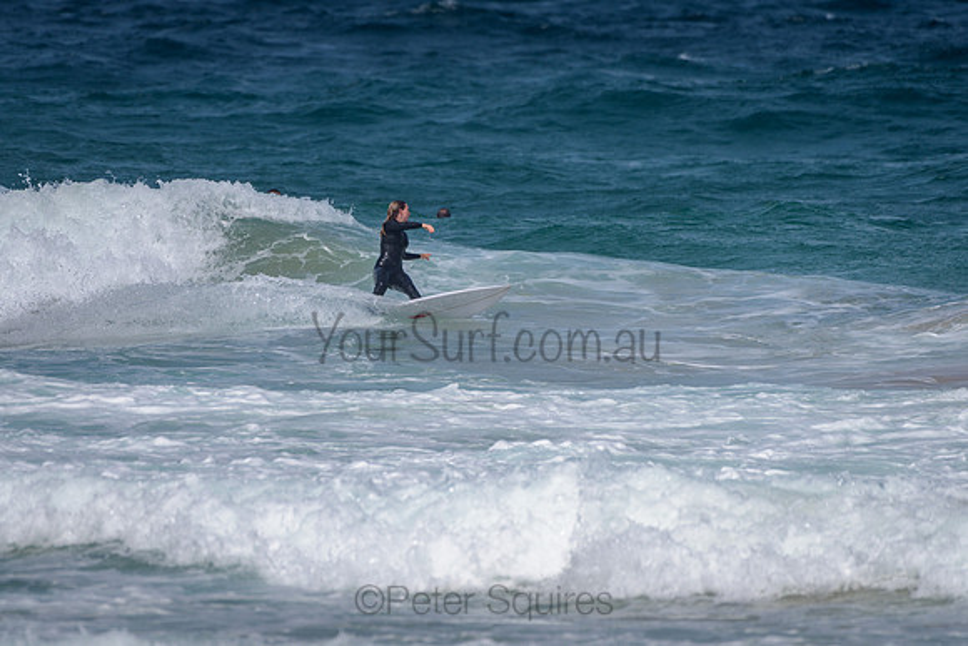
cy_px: 277
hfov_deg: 3.4
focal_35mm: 613
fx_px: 16495
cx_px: 396
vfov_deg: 2.2
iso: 72
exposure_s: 1/2000
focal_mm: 500
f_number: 5.6
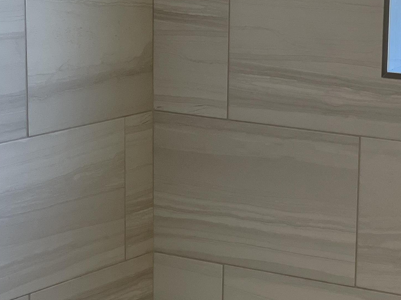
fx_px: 1564
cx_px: 288
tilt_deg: -12.4
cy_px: 216
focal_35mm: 135
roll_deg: -2.5
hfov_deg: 14.6
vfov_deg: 11.0
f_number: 2.2
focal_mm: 7.5
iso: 160
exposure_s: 1/120
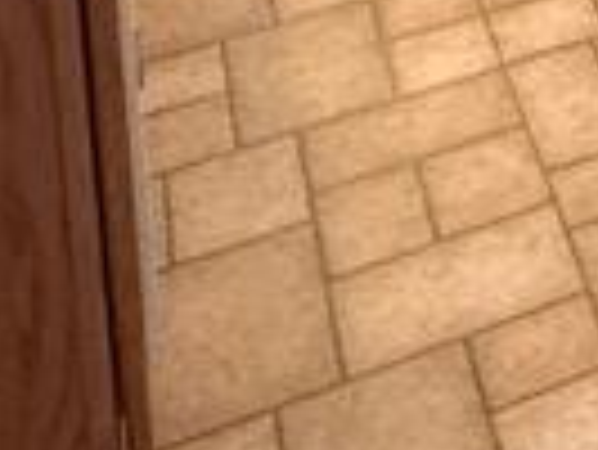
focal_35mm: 108
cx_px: 1039
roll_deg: +1.0
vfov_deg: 10.0
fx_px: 1867
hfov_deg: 15.8
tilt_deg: -6.7
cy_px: -932
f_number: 2.2
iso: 500
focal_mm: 2.22
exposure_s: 1/60
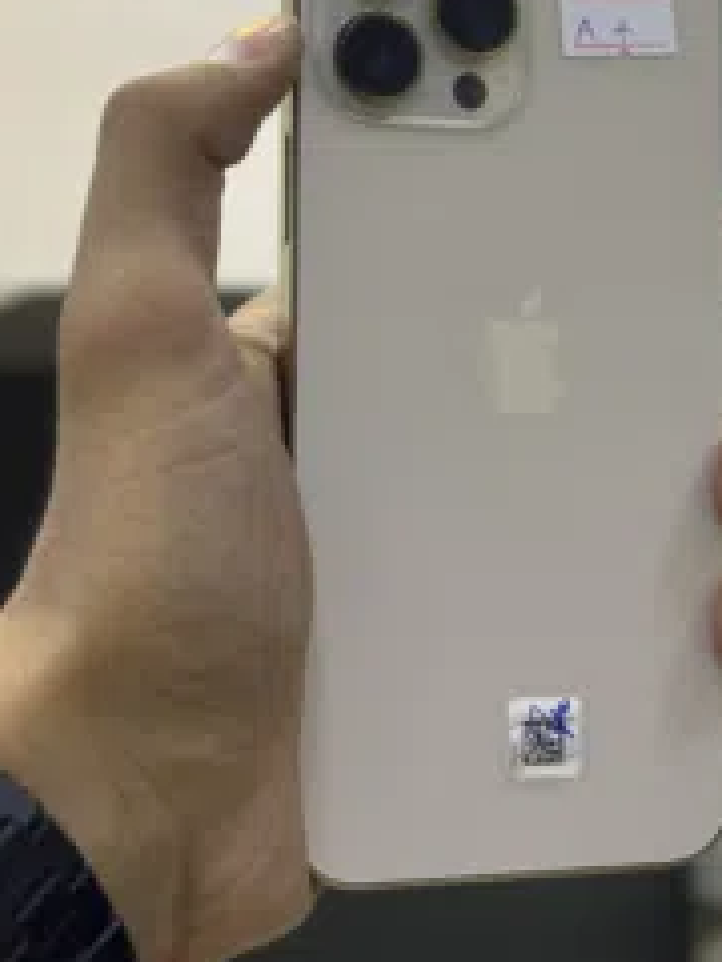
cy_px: 253
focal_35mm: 80
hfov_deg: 18.3
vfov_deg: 24.2
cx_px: 533
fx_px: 2225
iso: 100
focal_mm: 6.86
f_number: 1.78
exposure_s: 1/121
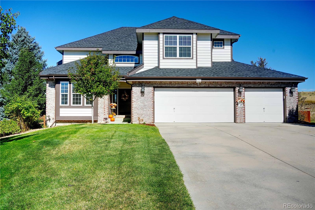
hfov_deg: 58.7
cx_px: 158
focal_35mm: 32
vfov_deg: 41.1
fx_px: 280
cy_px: 105
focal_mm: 32
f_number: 8
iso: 400
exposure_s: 1/2000
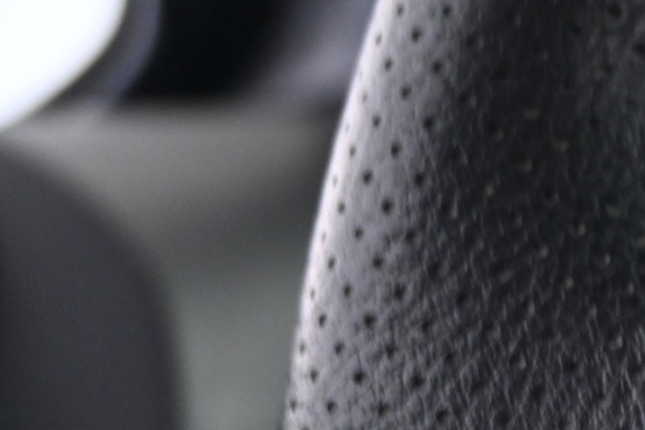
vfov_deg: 12.9
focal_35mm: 104
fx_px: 1857
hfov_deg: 17.1
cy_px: 506
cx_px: 1058
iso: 1600
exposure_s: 1/8
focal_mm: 21
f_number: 4
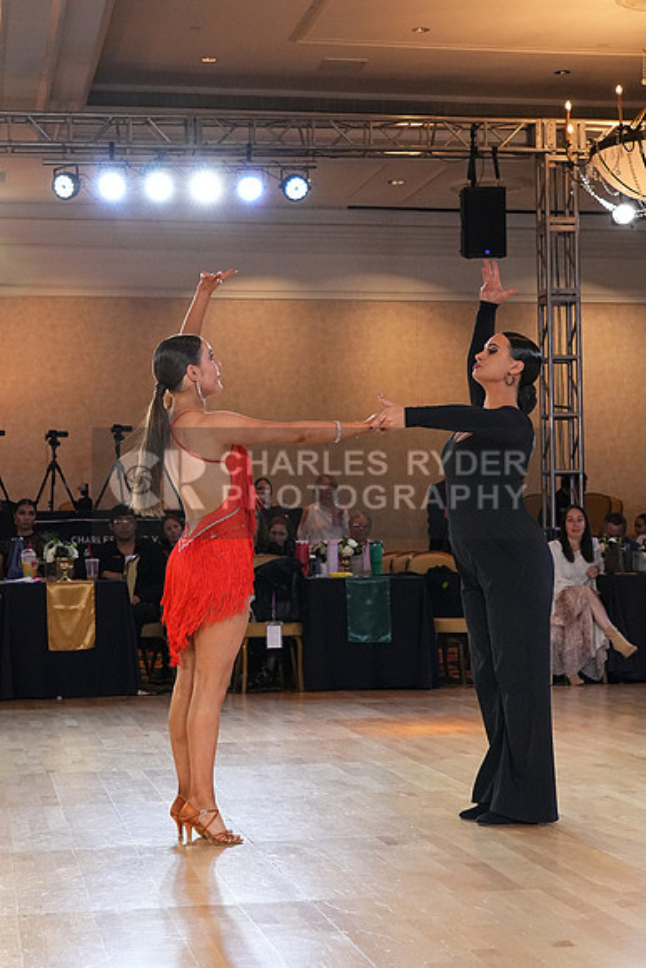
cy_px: 484
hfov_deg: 21.3
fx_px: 1722
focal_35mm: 64
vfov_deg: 31.4
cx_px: 323
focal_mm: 43
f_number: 7.1
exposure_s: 1/200
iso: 5000
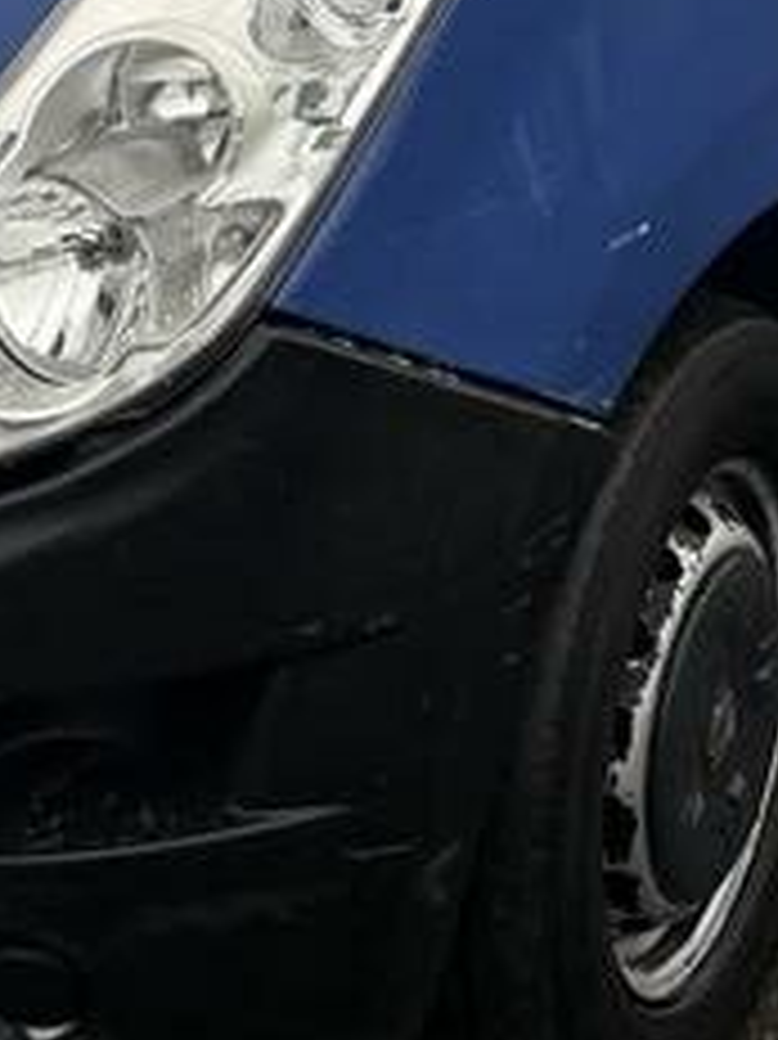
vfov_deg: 17.3
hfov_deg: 14.6
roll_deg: -2.1
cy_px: -576
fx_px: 3029
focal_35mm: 101
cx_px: 171
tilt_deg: -0.8
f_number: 1.6
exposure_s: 1/581
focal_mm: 5.96
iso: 50
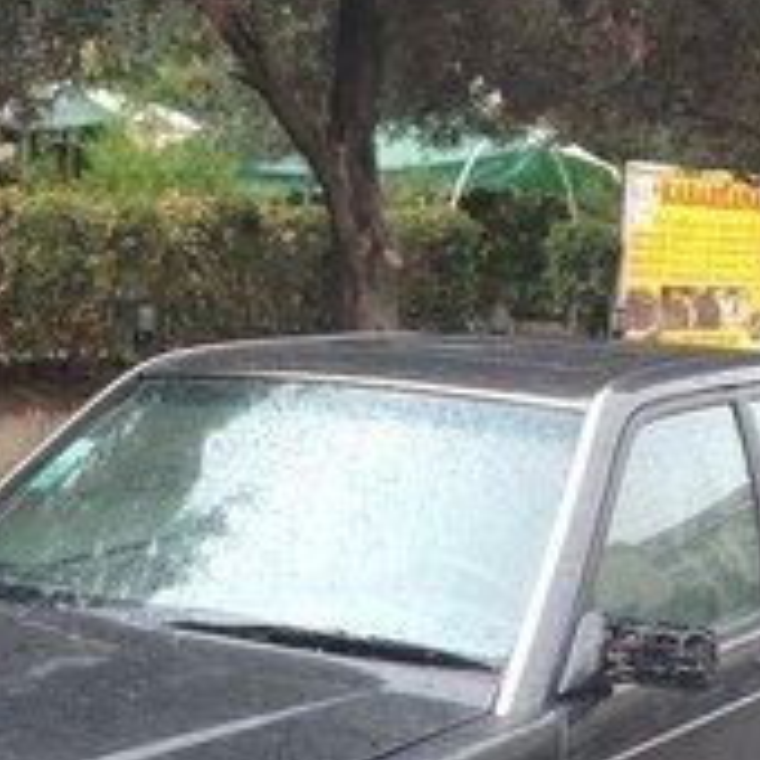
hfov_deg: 20.4
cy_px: 903
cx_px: 273
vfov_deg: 19.3
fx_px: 2111
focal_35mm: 85
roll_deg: -3.1
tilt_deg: -12.9
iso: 50
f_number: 2.4
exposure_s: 1/258
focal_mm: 4.12
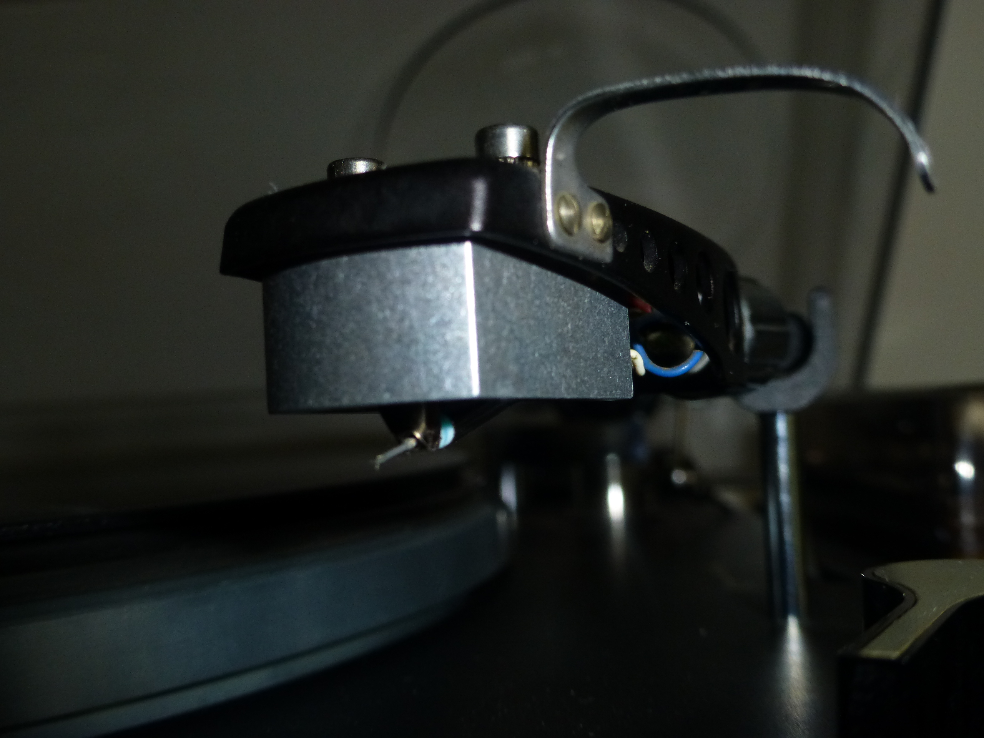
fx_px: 1109
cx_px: 492
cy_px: 369
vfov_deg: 36.8
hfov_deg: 47.9
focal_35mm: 39
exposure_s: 1/60
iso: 320
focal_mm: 6.9
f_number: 3.9
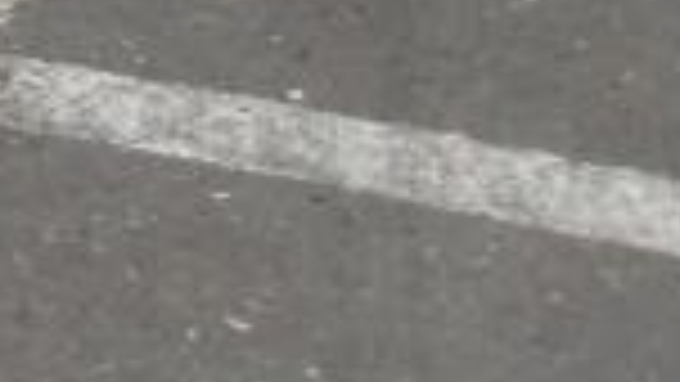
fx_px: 4527
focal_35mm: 251
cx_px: -1572
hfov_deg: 7.3
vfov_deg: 4.6
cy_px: -899
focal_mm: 6.3
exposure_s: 1/250
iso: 80
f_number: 7
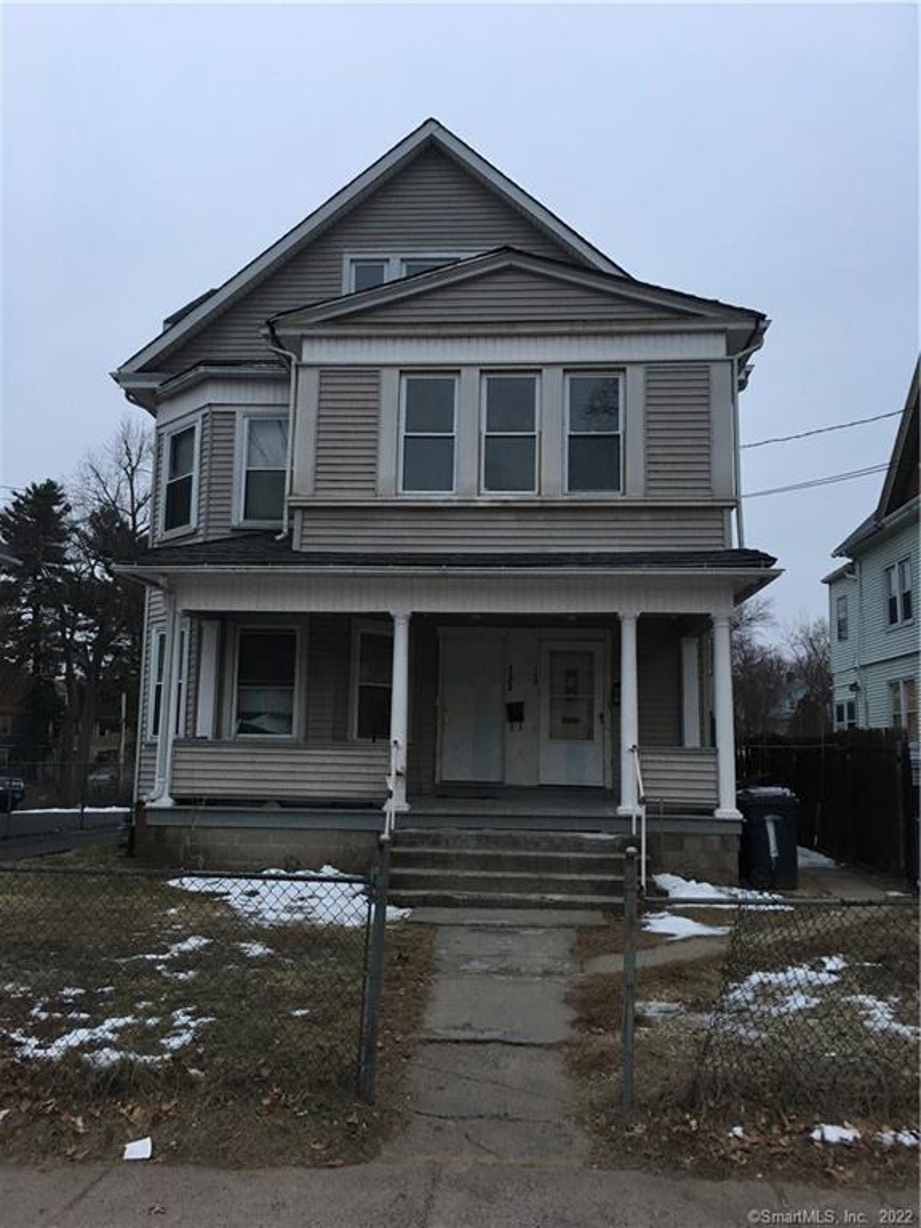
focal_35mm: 29
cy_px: 614
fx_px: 1029
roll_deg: -0.7
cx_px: 460
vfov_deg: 61.7
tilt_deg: +10.3
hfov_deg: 48.2
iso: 50
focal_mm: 4.15
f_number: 2.2
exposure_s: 1/15
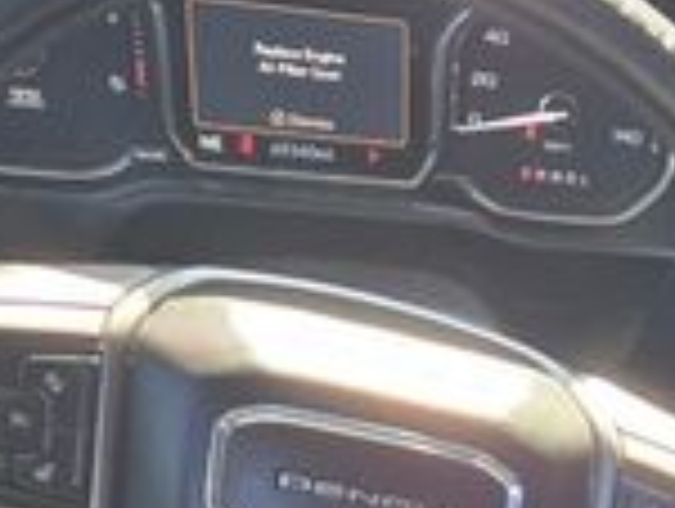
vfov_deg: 13.4
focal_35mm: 98
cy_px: 962
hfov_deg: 18.5
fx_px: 1914
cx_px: 904
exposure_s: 1/180
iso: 160
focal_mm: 5.4
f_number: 1.8
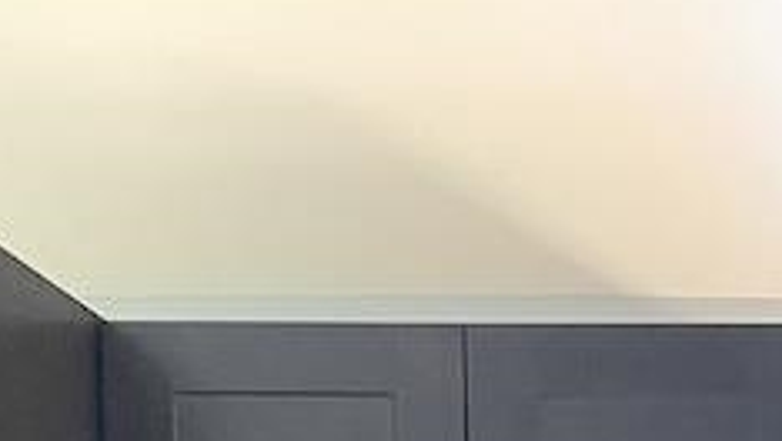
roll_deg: +0.1
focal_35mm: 124
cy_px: 1206
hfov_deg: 15.9
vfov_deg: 8.6
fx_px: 2573
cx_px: 1163
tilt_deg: -1.8
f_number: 1.6
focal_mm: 4.2
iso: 100
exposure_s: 1/60
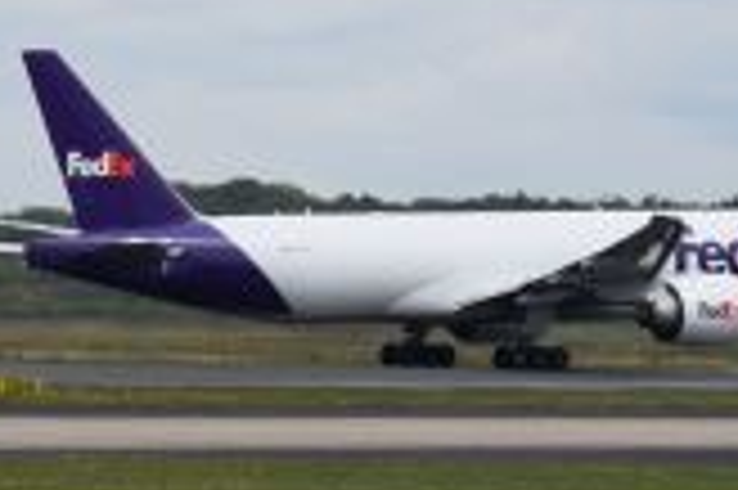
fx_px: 8262
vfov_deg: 3.4
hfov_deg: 5.1
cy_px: -160
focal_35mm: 403
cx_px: 562
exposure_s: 1/400
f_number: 10
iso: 200
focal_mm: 55
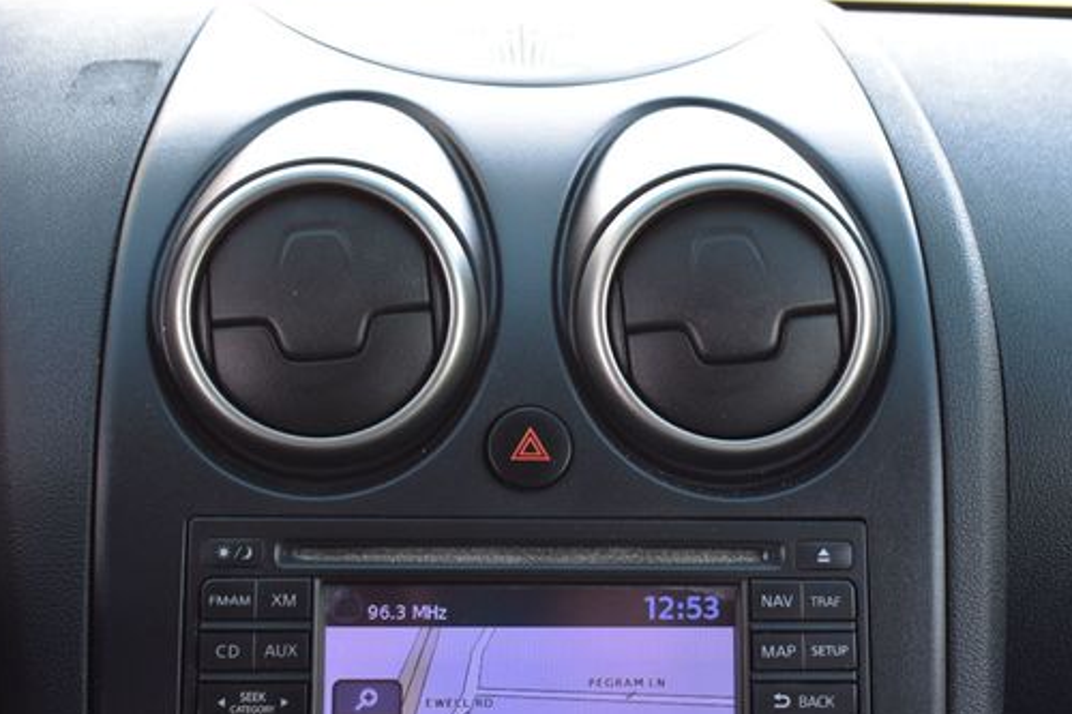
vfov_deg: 24.3
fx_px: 1656
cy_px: 395
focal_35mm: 56
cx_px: 626
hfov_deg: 35.8
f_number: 7.1
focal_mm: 29
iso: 400
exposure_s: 1/25
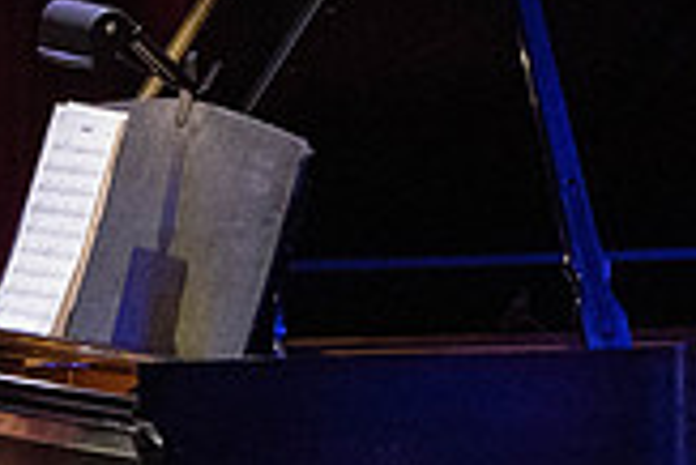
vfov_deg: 0.9
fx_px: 28483
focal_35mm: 1472
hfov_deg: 1.4
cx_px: -49
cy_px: 344
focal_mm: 364
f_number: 6.3
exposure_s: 1/250
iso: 8000
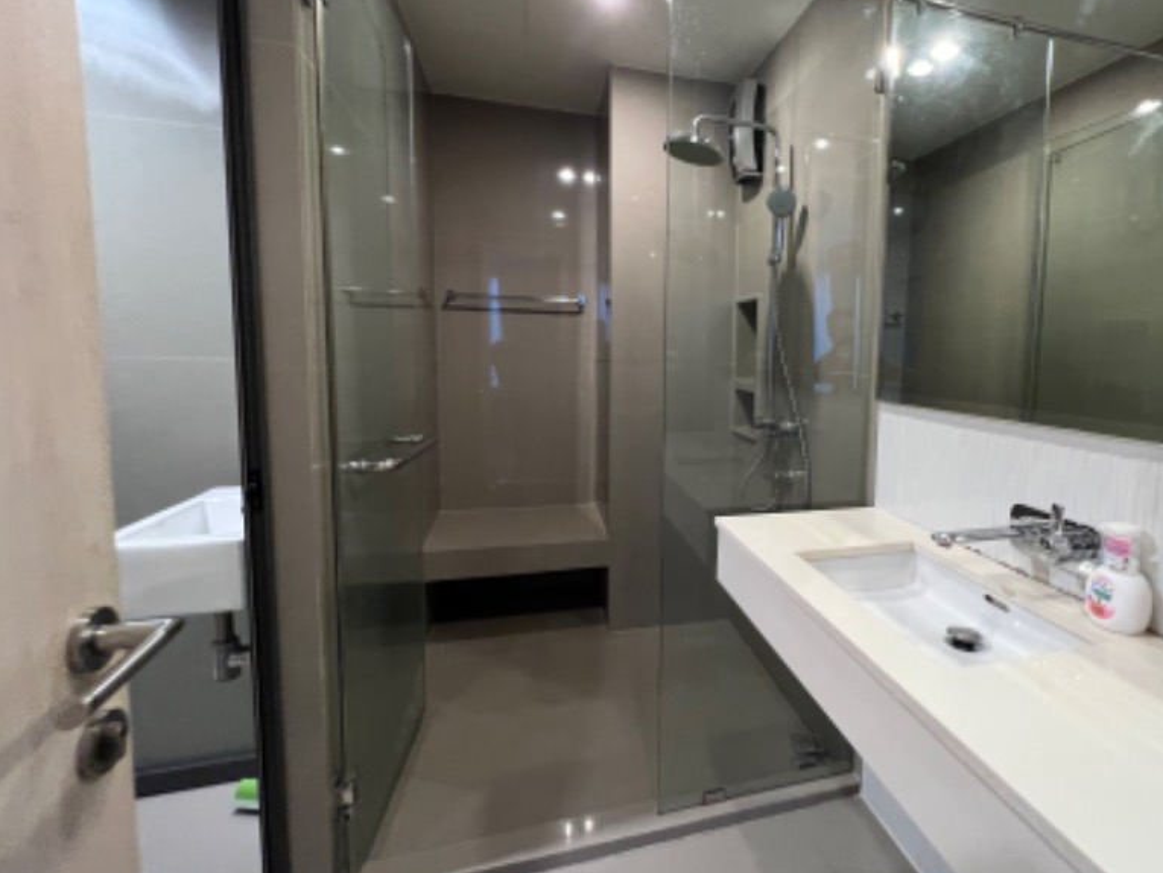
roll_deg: +0.6
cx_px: 733
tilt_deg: -6.9
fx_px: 571
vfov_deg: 74.7
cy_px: 411
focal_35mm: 17
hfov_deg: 89.0
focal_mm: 1.57
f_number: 1.8
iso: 400
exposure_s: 1/50
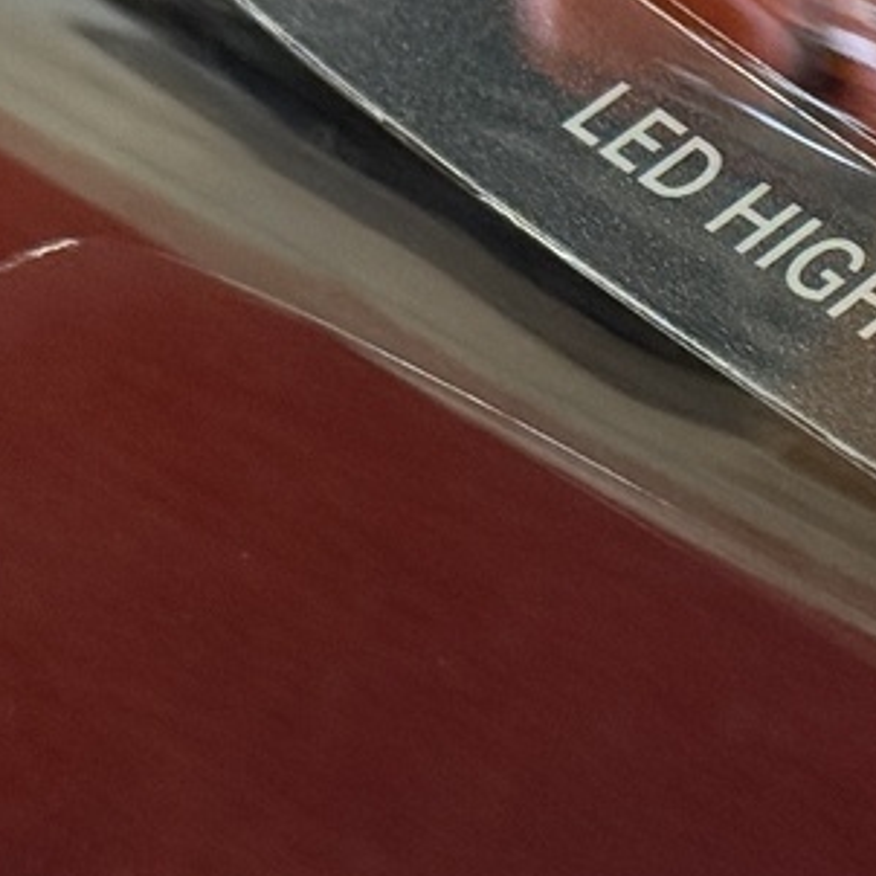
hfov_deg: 8.6
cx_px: 1082
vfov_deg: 8.7
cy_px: 351
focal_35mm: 202
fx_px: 5783
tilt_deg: -45.6
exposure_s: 1/102
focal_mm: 6.76
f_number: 1.78
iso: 320
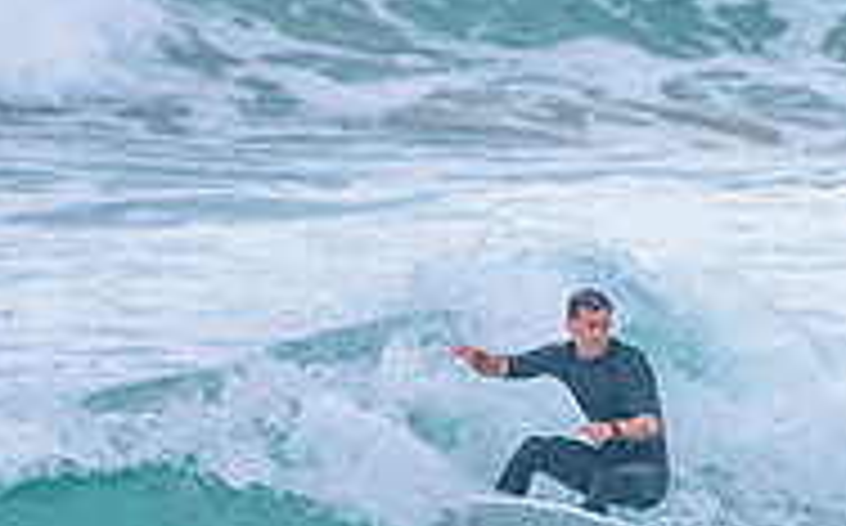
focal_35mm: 1927
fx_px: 44376
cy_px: 554
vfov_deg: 0.7
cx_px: 491
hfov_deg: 1.1
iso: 2000
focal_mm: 500
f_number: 5.6
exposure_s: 1/2000
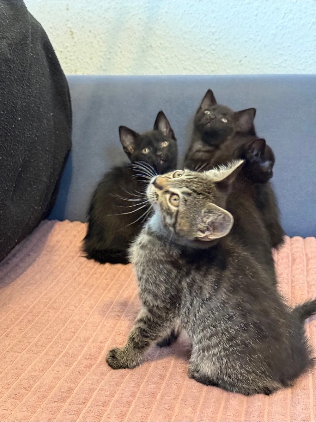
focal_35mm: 48
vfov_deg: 39.7
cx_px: 158
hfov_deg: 30.3
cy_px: 211
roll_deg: -0.2
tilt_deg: -16.0
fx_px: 584
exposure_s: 1/25
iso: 500
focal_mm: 6.76
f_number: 1.78
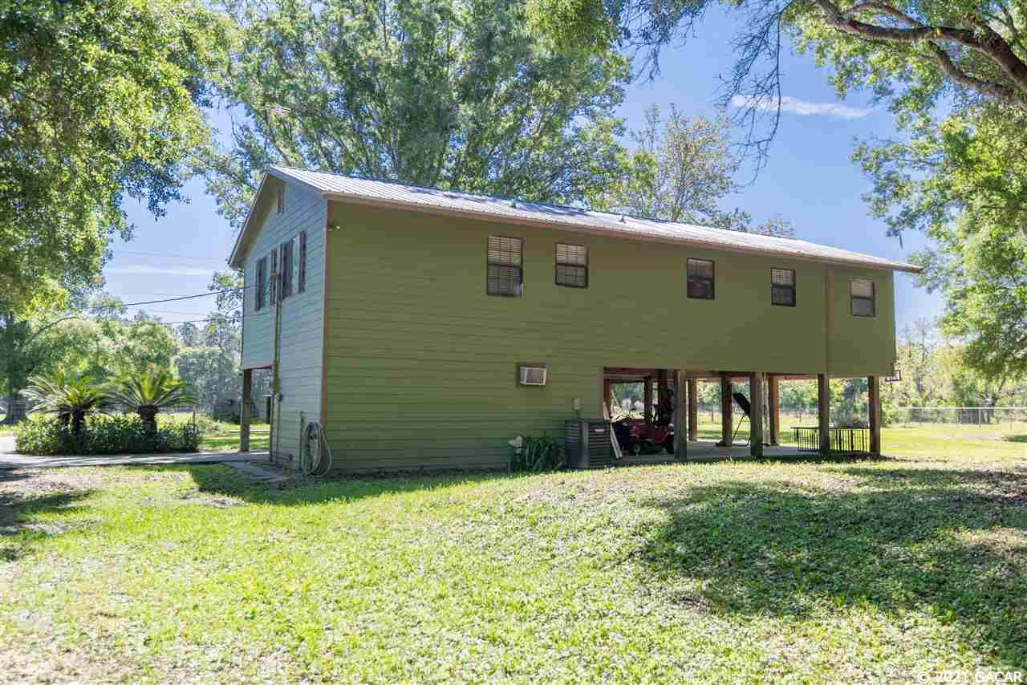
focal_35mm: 29
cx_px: 514
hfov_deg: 63.6
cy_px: 342
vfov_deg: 45.0
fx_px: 827
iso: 400
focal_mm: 29
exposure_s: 1/4000
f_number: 4
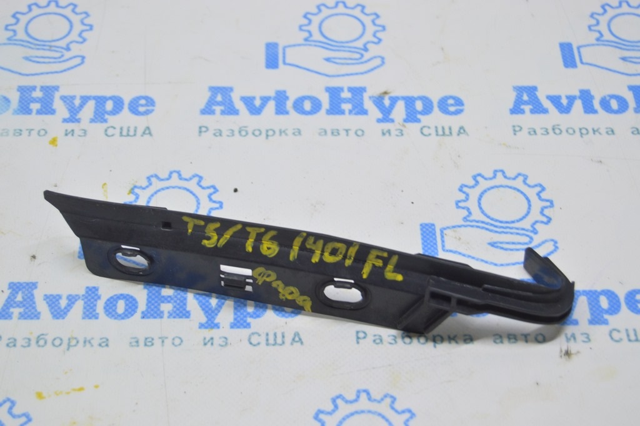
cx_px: 320
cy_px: 213
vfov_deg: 18.2
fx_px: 1332
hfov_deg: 27.0
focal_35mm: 75
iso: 400
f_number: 5.6
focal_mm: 50
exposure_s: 1/20
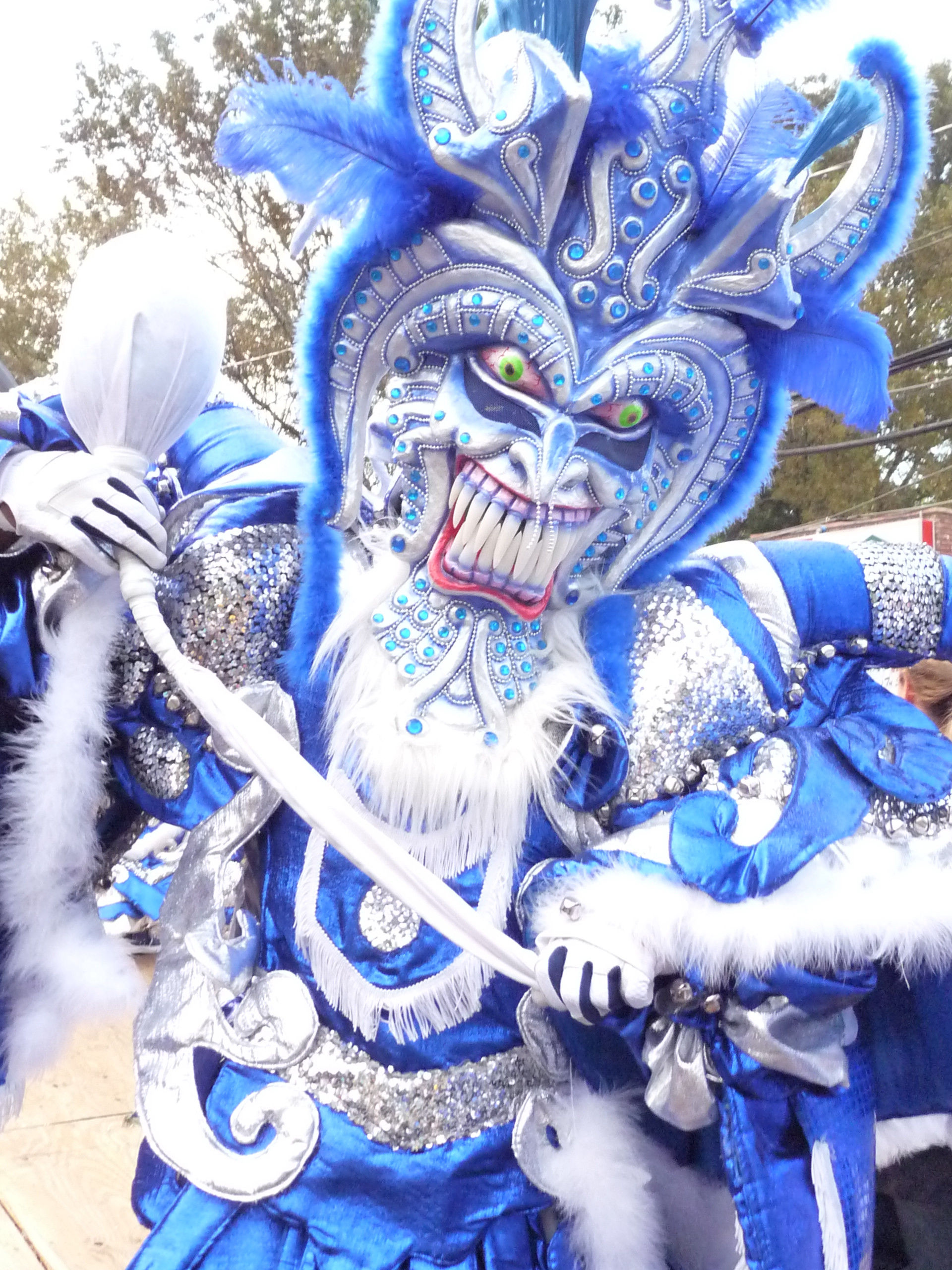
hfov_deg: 36.8
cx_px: 476
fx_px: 1430
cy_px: 635
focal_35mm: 39
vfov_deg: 47.9
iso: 640
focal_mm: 4.8
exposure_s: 1/200
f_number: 2.8
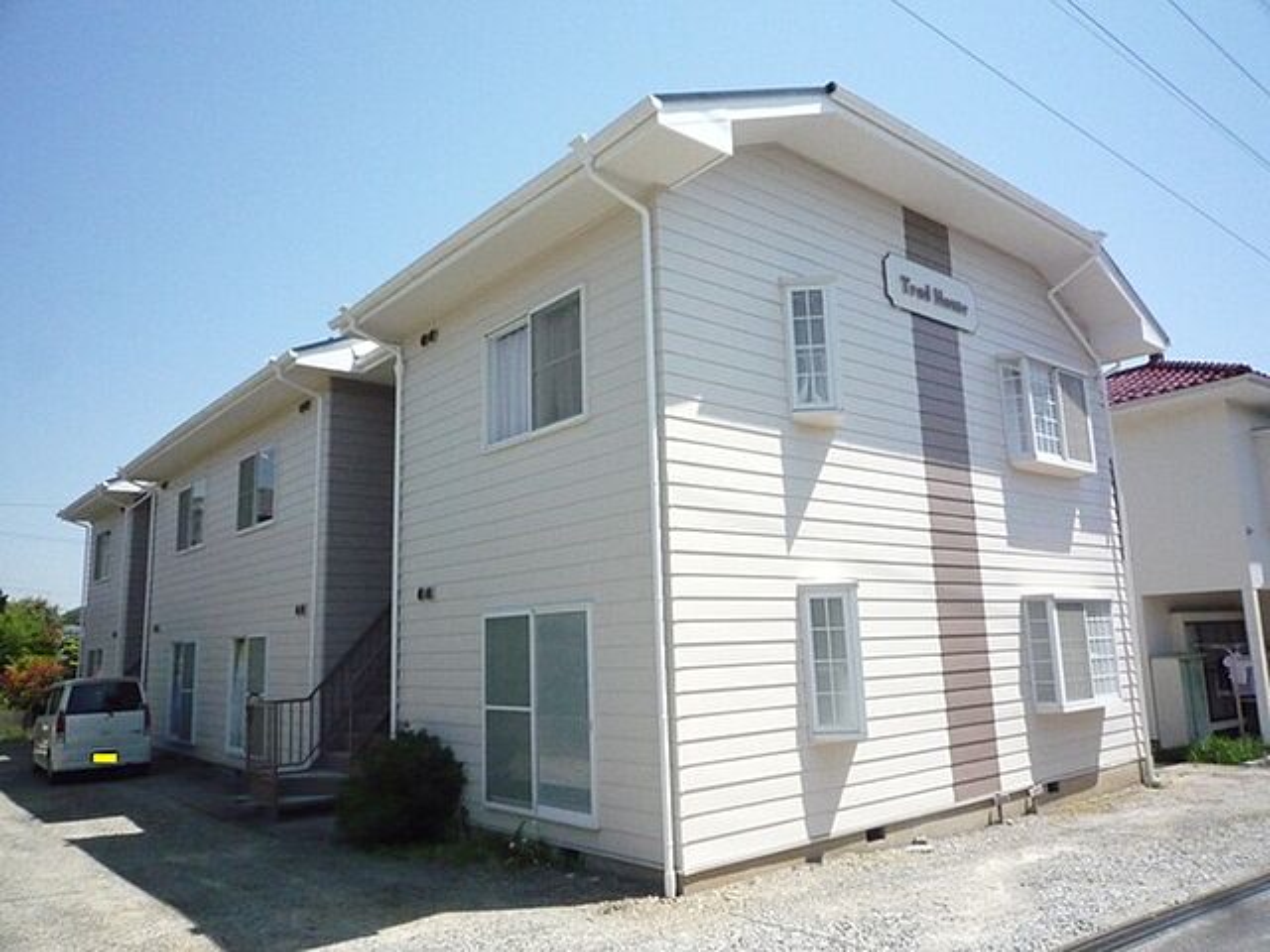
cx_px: 635
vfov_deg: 54.9
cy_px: 476
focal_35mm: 25
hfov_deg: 69.4
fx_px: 917
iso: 800
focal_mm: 4.4
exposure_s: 1/1000
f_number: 8
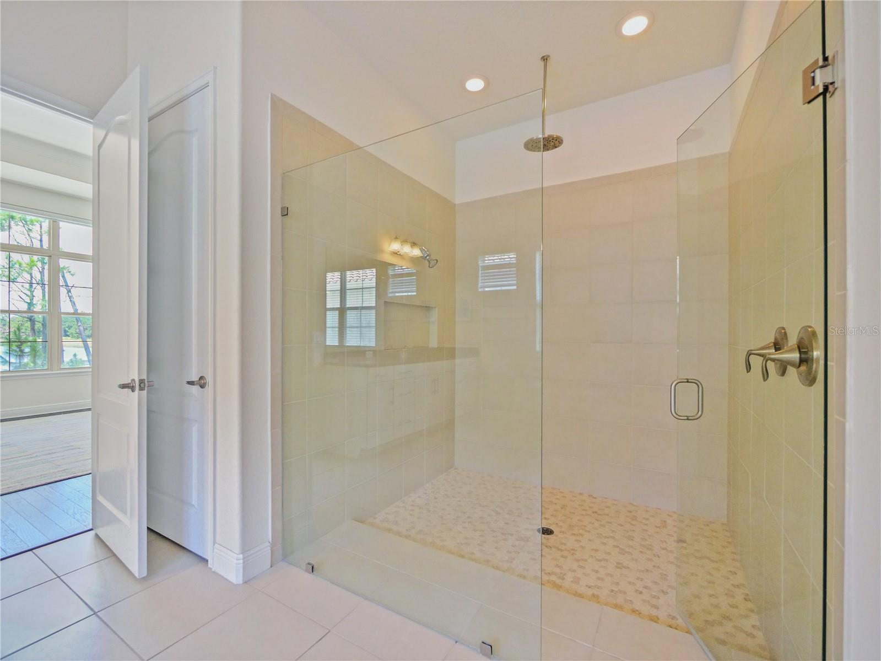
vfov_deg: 85.7
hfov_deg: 102.1
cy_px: 330
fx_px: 356
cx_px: 440
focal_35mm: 14
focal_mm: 7
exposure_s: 1/60
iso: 3200
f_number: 4
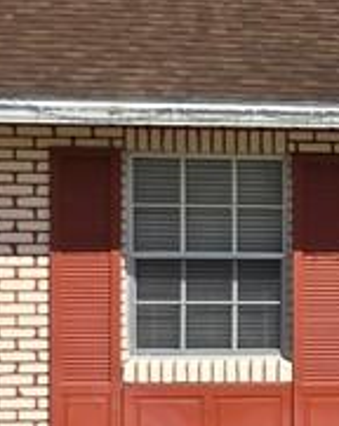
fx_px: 2504
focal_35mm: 199
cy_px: 278
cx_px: 1146
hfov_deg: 6.7
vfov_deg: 9.7
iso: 64
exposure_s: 1/10000
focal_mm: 6.3
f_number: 1.7
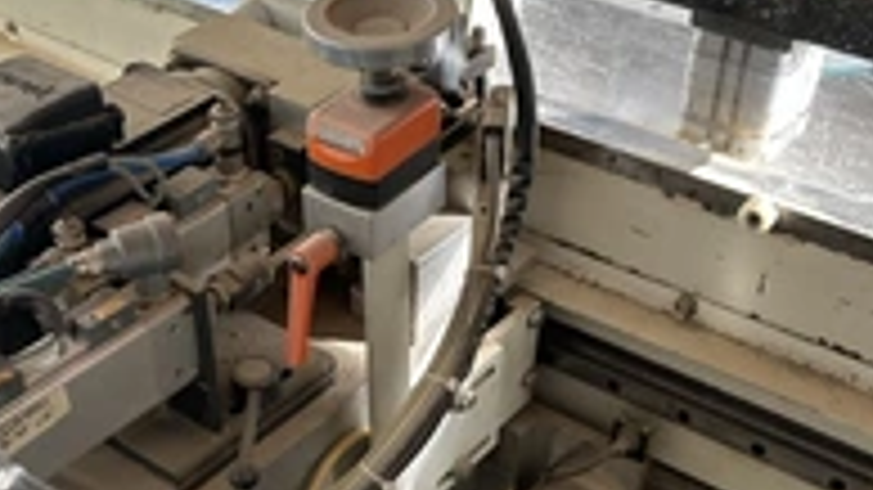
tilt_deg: -43.1
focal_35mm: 54
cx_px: 328
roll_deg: +2.6
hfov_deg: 38.3
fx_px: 1250
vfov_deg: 21.5
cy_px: 472
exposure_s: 1/121
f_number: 1.78
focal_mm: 6.86
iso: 125
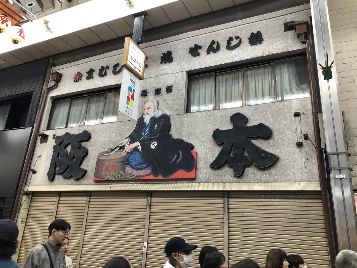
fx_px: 289
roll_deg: -3.7
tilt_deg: +19.9
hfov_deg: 63.4
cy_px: 134
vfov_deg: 49.7
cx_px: 178
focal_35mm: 28
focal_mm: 4
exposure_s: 1/30
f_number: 1.8
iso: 40
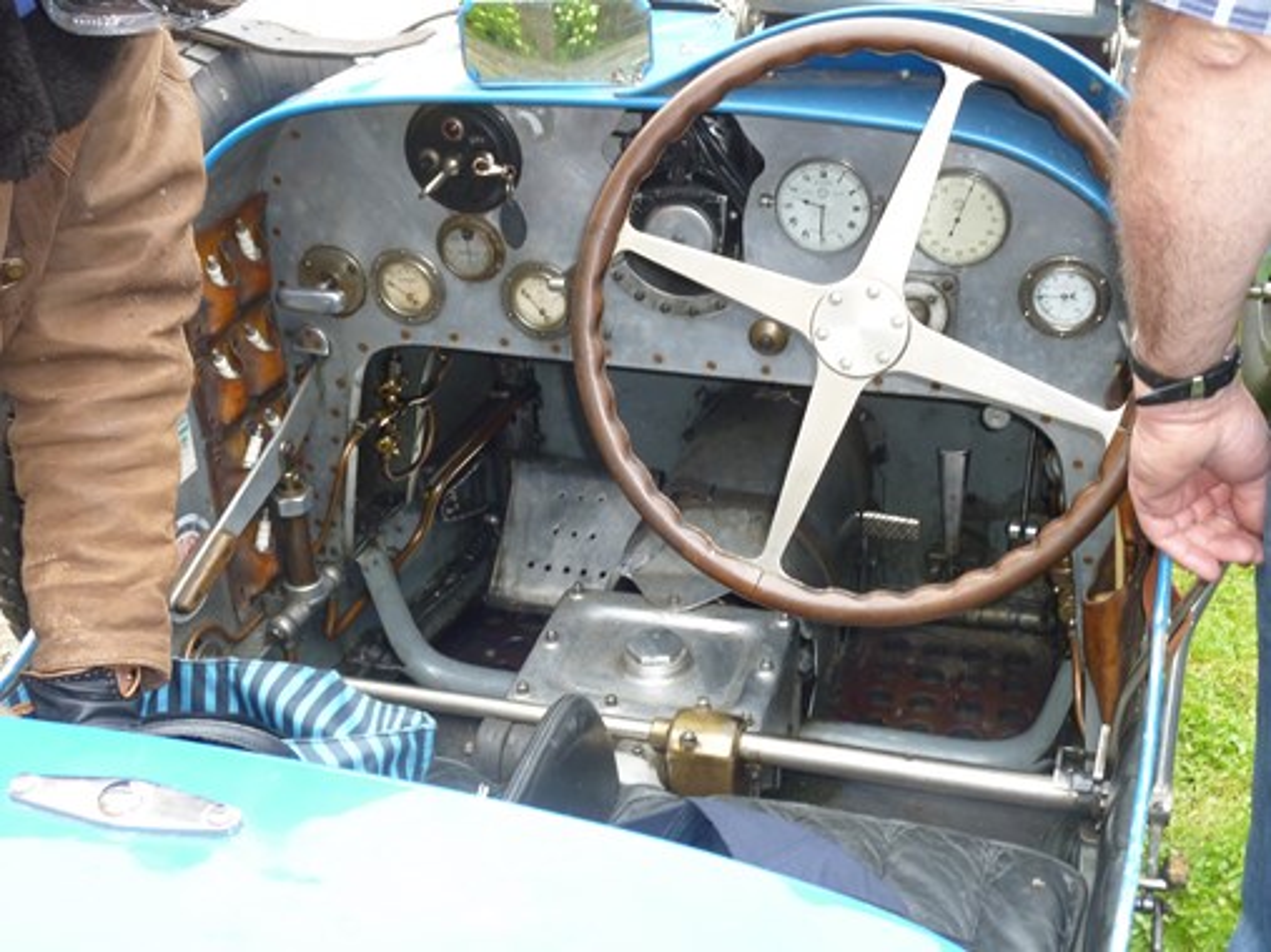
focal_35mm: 48
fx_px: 1762
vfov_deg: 30.3
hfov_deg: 39.7
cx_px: 636
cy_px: 476
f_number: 4.3
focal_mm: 8.6
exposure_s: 1/30
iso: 200
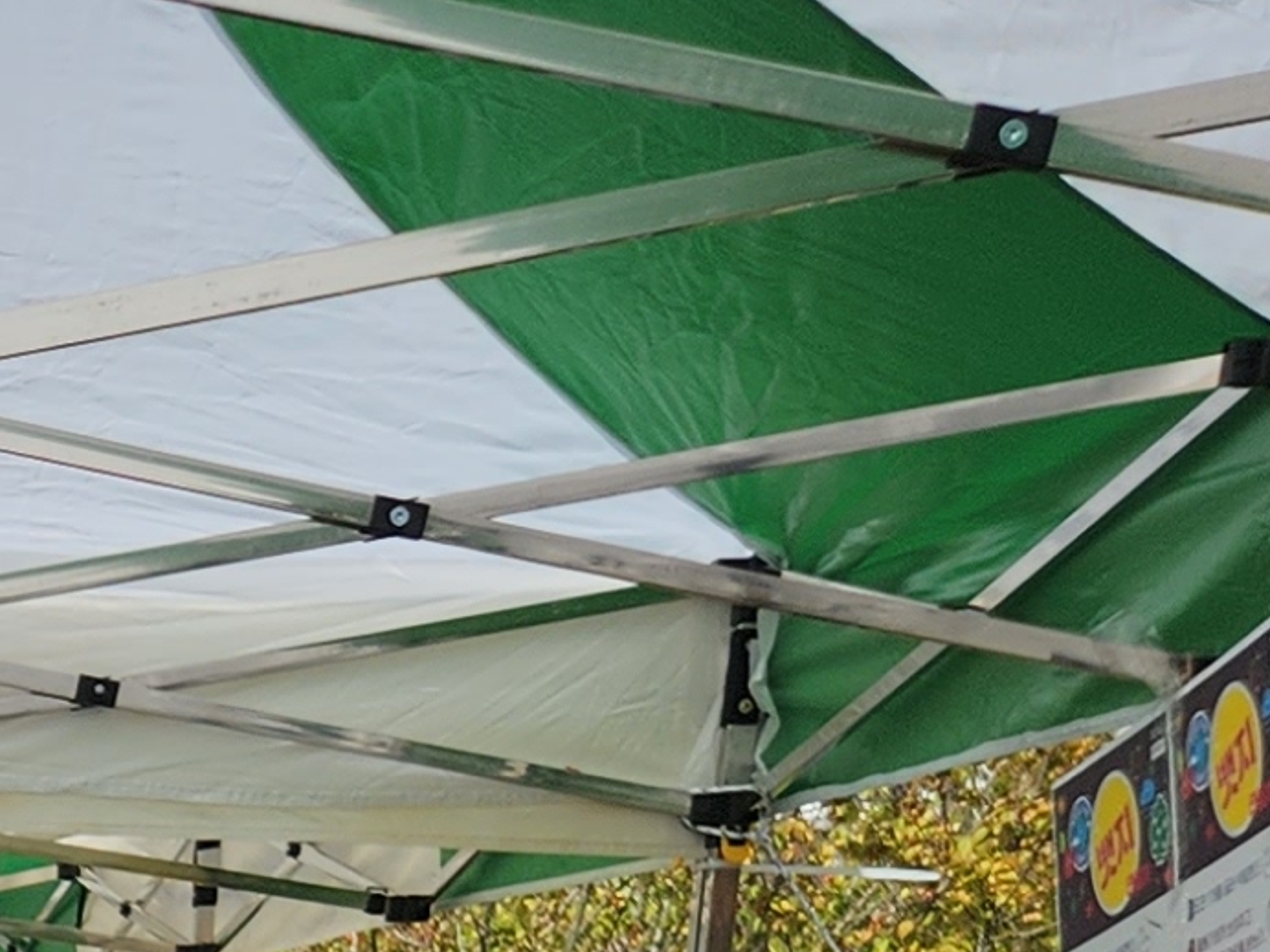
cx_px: -852
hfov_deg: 13.6
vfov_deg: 9.3
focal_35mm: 133
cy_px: 2632
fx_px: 4880
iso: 20
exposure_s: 1/2456
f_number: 1.8
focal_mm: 5.4
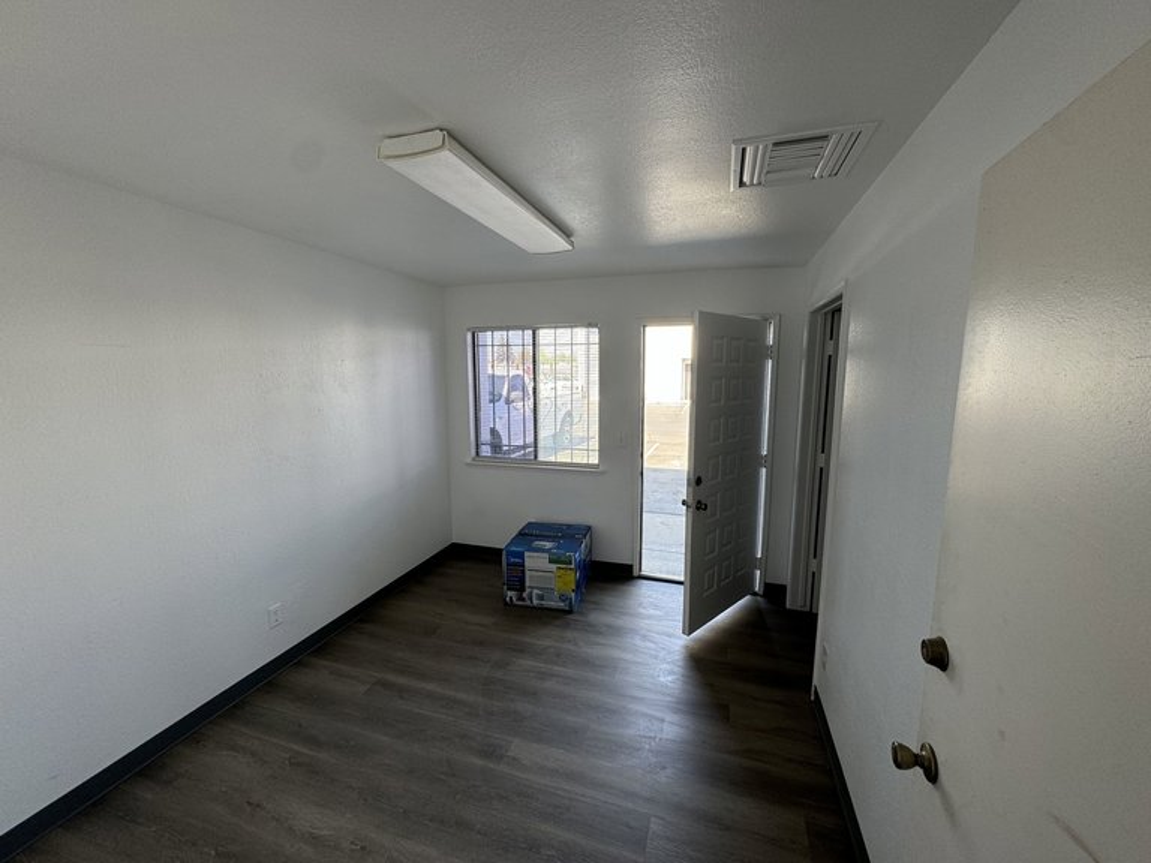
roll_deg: +0.2
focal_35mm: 14
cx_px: 576
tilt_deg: -5.8
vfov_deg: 85.7
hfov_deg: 102.1
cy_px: 432
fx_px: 466
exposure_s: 1/99
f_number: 2.2
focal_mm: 2.22
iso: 64
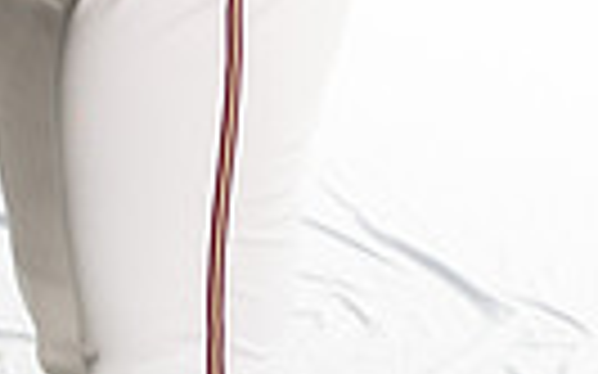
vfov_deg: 6.5
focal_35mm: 189
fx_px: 3079
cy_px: -595
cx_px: 22
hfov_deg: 11.0
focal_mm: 55
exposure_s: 1/200
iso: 500
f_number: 5
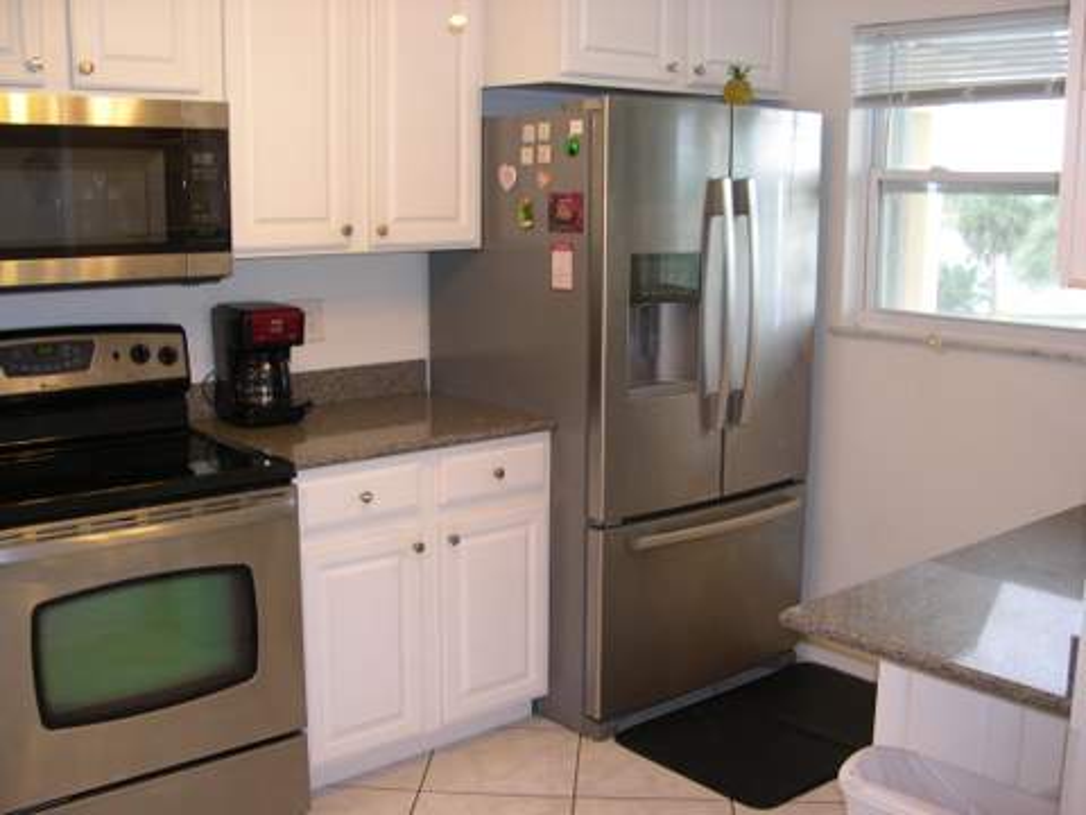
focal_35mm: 38
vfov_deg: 37.7
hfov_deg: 49.0
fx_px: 1192
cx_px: 543
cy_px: 408
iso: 100
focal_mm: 8
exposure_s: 1/30
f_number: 2.8
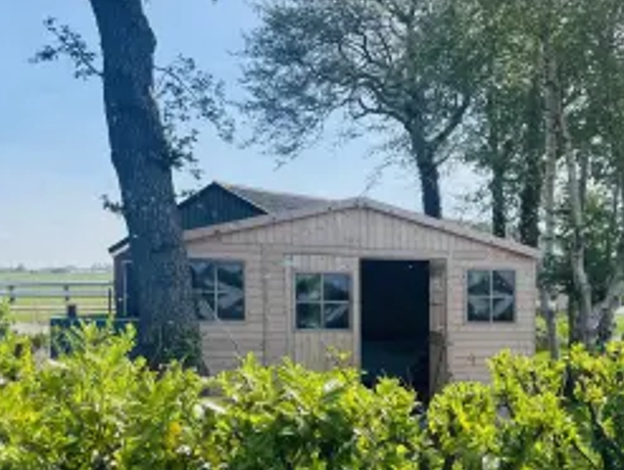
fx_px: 1011
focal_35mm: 56
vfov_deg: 25.5
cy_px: 412
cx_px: 542
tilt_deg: -7.6
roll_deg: -0.9
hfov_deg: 32.8
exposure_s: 1/2398
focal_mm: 4.2
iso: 32
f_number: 1.6
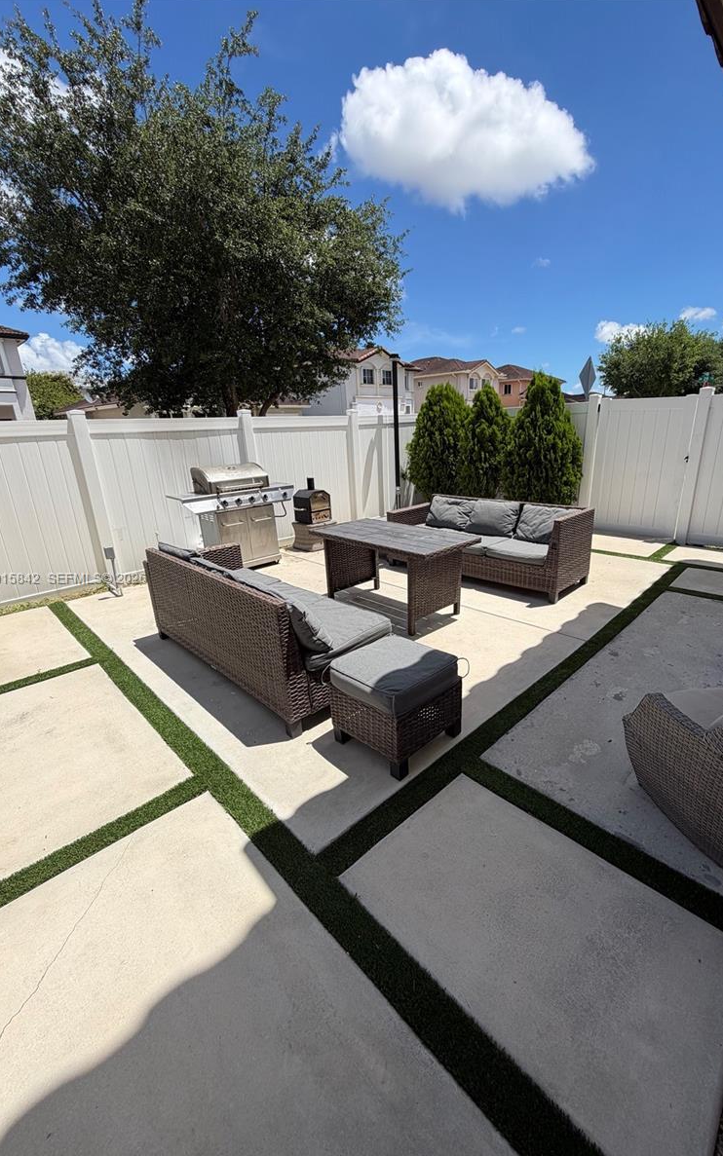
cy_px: 579
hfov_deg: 74.5
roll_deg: +2.8
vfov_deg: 101.5
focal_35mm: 15
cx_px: 404
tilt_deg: -18.7
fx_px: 473
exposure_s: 1/1125
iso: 20
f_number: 2.2
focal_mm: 2.22
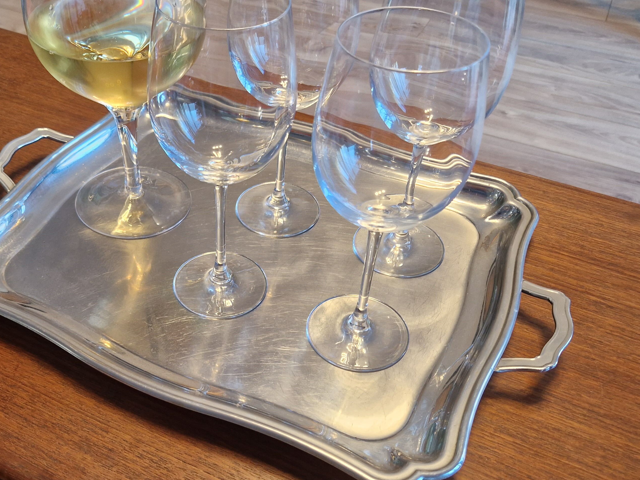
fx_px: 666
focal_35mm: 36
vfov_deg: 39.6
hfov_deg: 50.7
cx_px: 230
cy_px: 251
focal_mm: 5.4
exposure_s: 1/100
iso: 320
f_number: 1.8
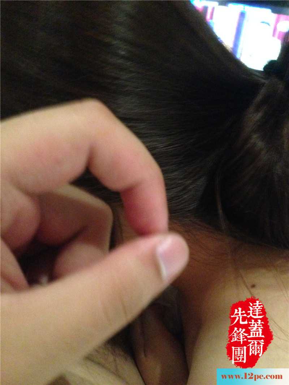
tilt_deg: -10.0
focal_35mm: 33
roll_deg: -9.6
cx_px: 144
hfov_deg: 43.0
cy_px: 192
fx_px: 367
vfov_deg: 55.3
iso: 800
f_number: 2.4
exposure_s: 1/15
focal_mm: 4.12
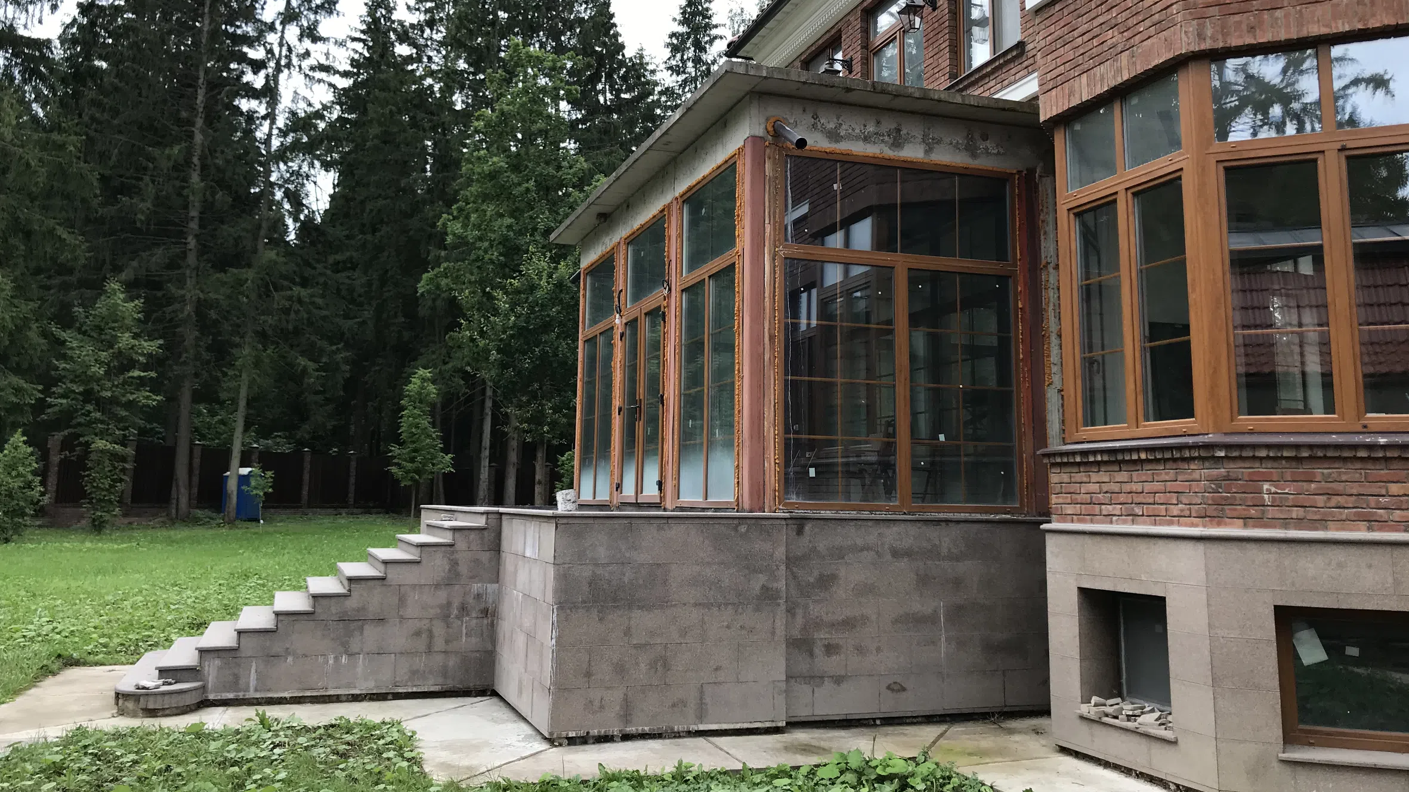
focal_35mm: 31
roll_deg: -1.2
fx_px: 1158
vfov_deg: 37.6
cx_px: 697
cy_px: 320
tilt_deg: +10.2
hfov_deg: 62.6
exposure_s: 1/532
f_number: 1.8
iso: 20
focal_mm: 3.99
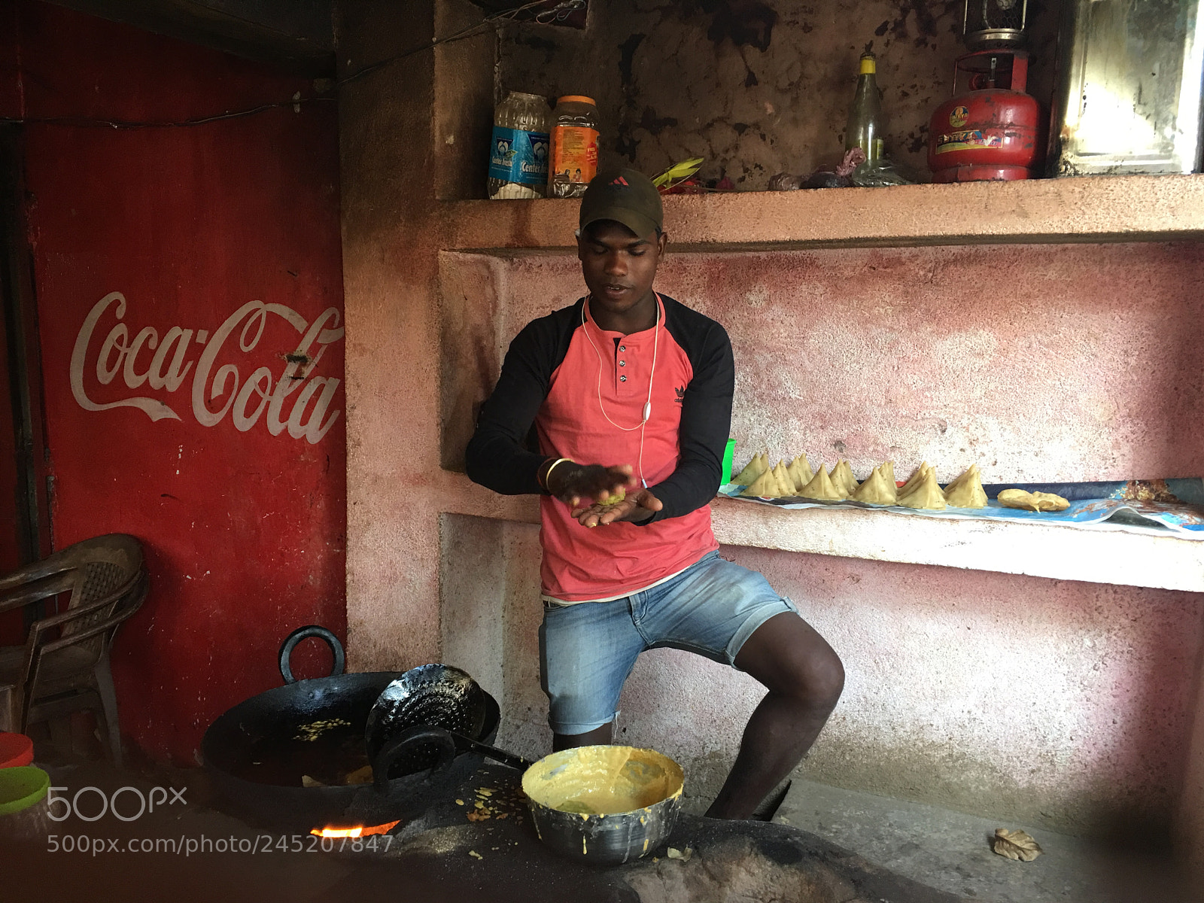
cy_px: 452
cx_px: 602
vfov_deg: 48.2
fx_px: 1009
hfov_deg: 61.7
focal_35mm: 29
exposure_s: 1/17
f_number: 2.2
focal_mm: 4.15
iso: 64
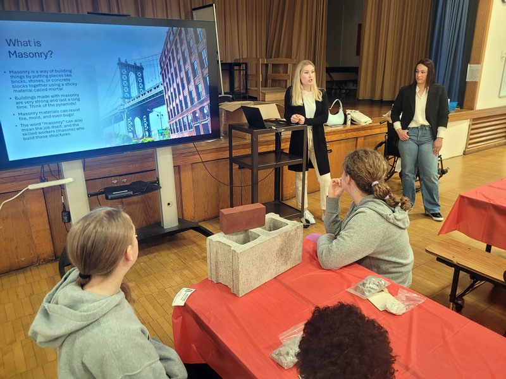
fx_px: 380
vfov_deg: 53.1
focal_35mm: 26
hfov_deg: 67.3
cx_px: 253
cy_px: 190
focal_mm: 5.4
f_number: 1.8
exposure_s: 1/40
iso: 200
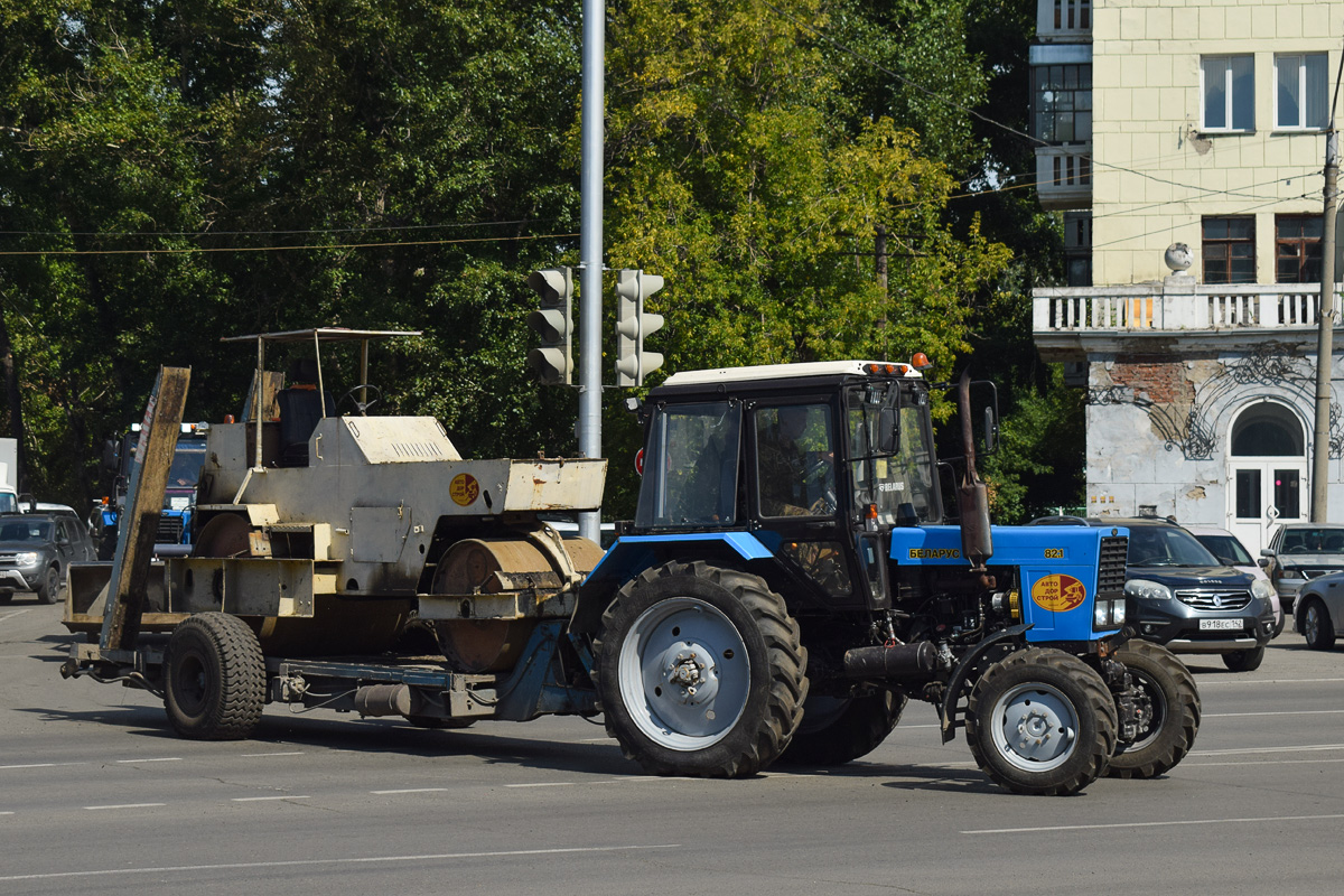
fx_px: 2688
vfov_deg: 18.9
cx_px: 672
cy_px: 448
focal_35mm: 72
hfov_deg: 28.1
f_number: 7.1
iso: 200
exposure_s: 1/1250
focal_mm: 48
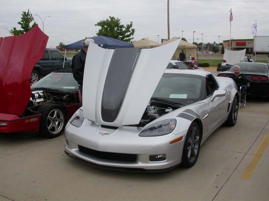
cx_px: 134
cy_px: 100
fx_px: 295
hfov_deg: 49.0
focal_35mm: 38
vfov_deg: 37.7
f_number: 6.7
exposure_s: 1/269
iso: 100
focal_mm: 7.85
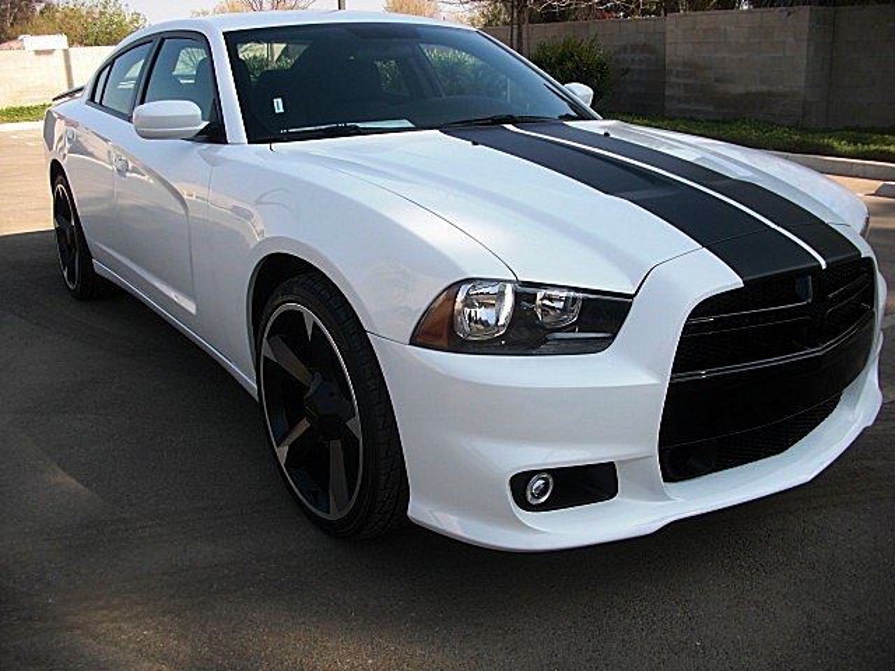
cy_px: 336
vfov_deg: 39.7
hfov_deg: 51.4
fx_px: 931
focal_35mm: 36
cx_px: 448
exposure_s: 1/500
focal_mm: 6.3
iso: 50
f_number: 2.8
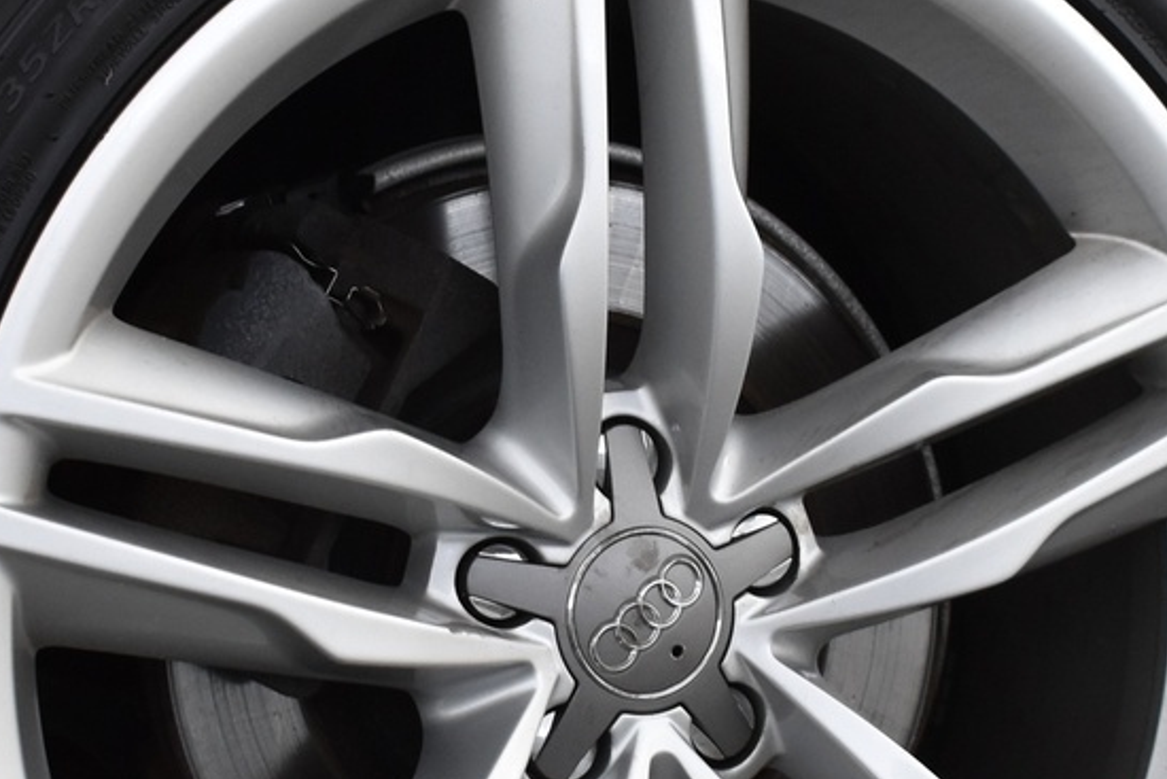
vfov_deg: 12.4
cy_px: 560
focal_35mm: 110
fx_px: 3582
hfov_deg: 18.5
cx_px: 533
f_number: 4
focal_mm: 25
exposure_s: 1/40
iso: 900
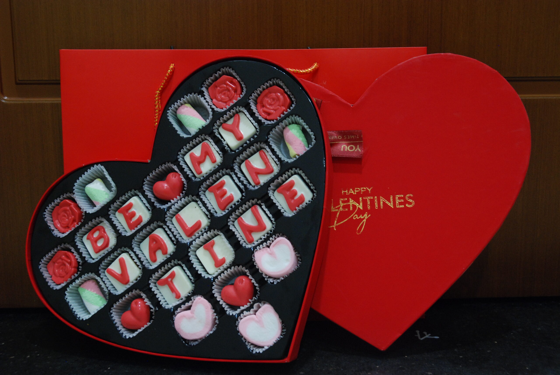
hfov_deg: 44.9
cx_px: 280
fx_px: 678
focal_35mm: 44
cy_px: 188
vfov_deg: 30.9
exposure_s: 1/6
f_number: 7.1
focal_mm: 29
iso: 720
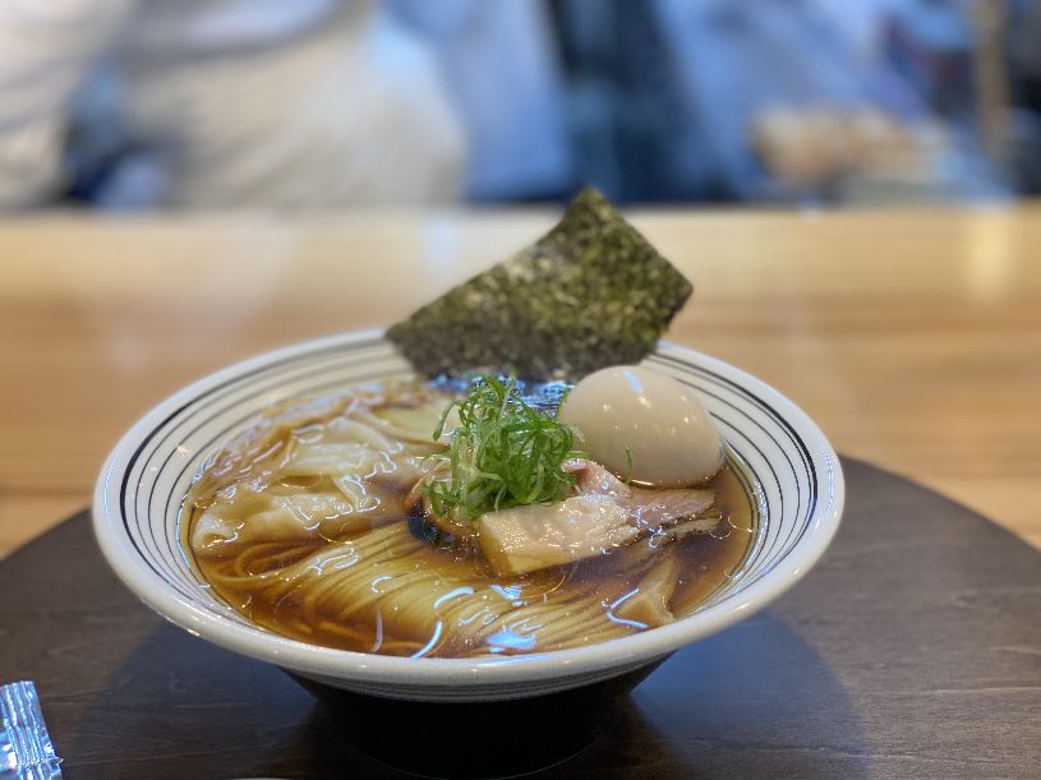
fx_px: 1564
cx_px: 520
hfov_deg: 36.8
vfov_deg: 28.0
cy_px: 390
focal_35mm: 52
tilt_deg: -25.4
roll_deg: +0.5
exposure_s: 1/120
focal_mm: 6
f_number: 2
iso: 100
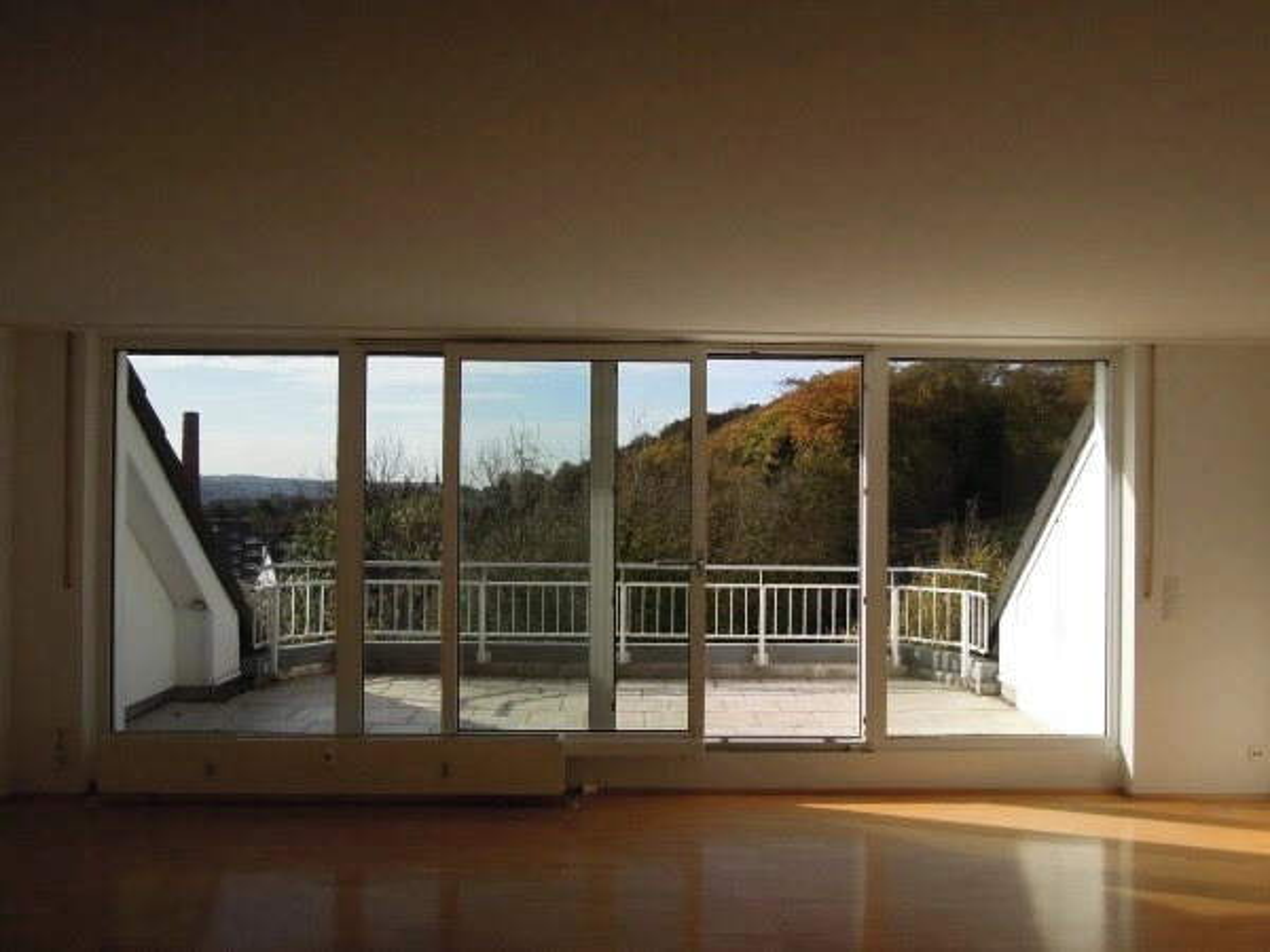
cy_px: 476
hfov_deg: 71.6
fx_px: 881
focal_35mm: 24
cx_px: 635
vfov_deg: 56.8
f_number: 3.5
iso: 160
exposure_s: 1/1600
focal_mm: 4.3
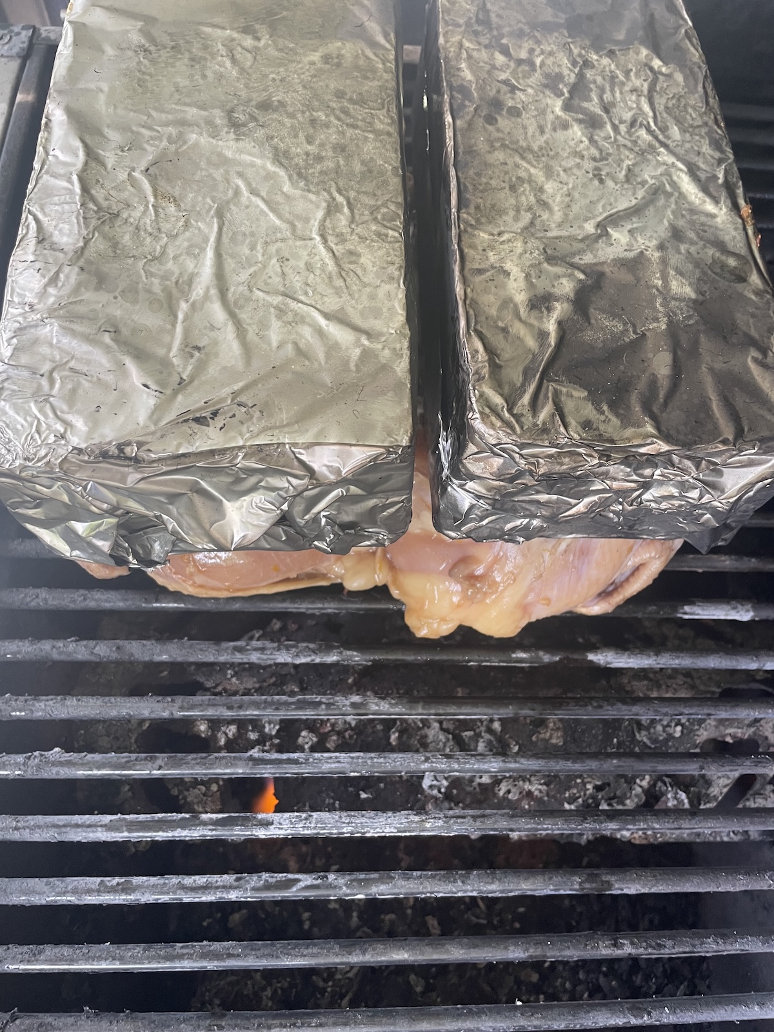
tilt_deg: -67.2
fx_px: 775
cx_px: 387
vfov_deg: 67.3
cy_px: 516
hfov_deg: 53.1
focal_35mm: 26
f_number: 1.6
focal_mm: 4.2
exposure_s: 1/79
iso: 125
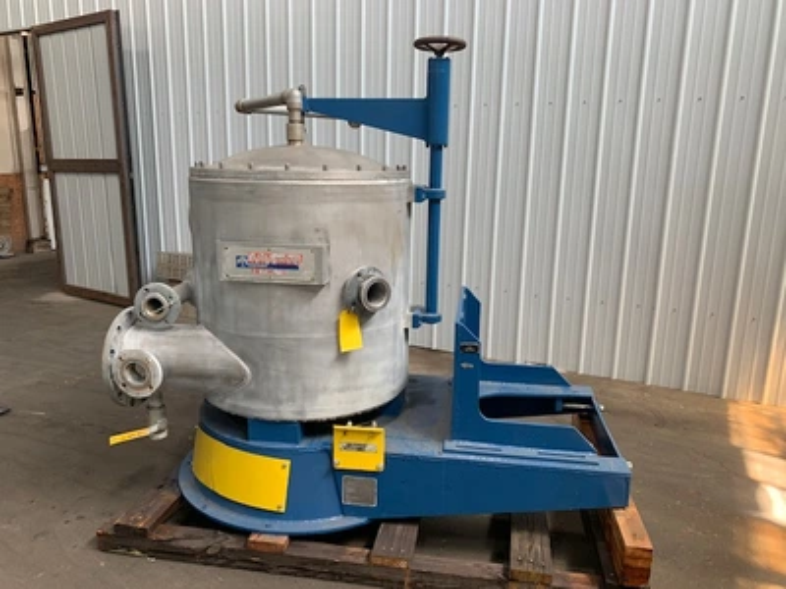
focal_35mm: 26
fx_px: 590
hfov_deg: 67.3
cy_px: 294
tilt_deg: -11.4
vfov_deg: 53.1
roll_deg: -0.3
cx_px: 393
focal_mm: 4.25
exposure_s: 1/121
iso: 80
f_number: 1.8
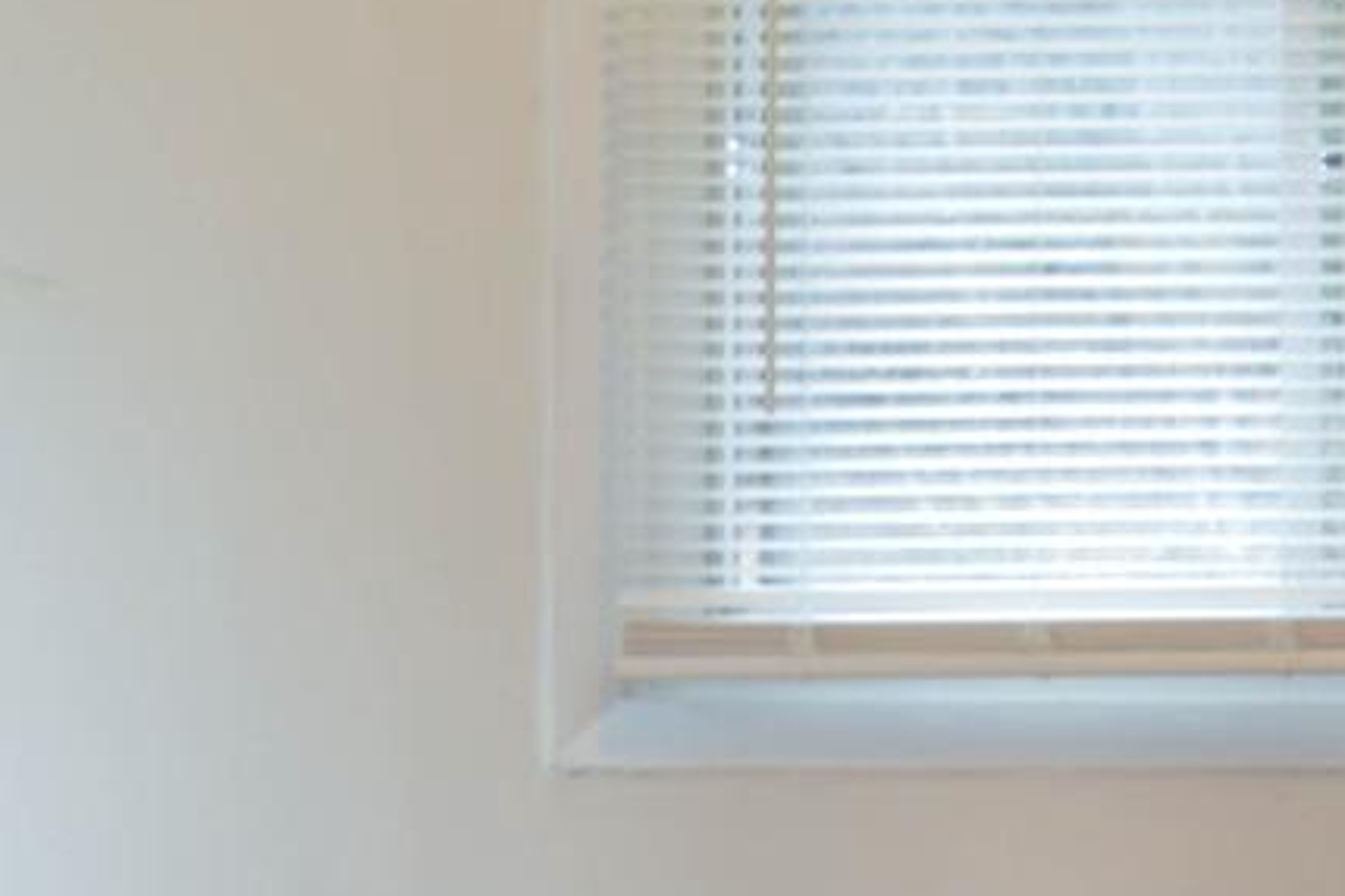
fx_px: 3213
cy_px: 913
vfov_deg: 15.6
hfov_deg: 22.7
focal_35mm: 86
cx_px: 1351
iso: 400
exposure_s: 1/50
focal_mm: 12
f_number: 3.8
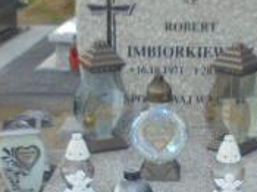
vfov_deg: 15.4
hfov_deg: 20.6
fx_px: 705
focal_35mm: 95
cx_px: 150
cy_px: 167
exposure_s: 1/100
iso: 100
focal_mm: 4.6
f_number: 3.5
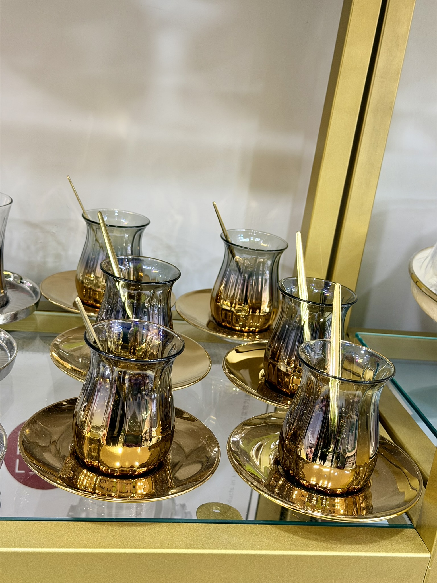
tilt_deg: -18.8
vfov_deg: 39.7
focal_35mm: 48
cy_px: 292
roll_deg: -8.2
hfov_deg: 30.3
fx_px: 808
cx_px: 218
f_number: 1.78
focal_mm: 6.76
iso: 125
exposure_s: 1/50
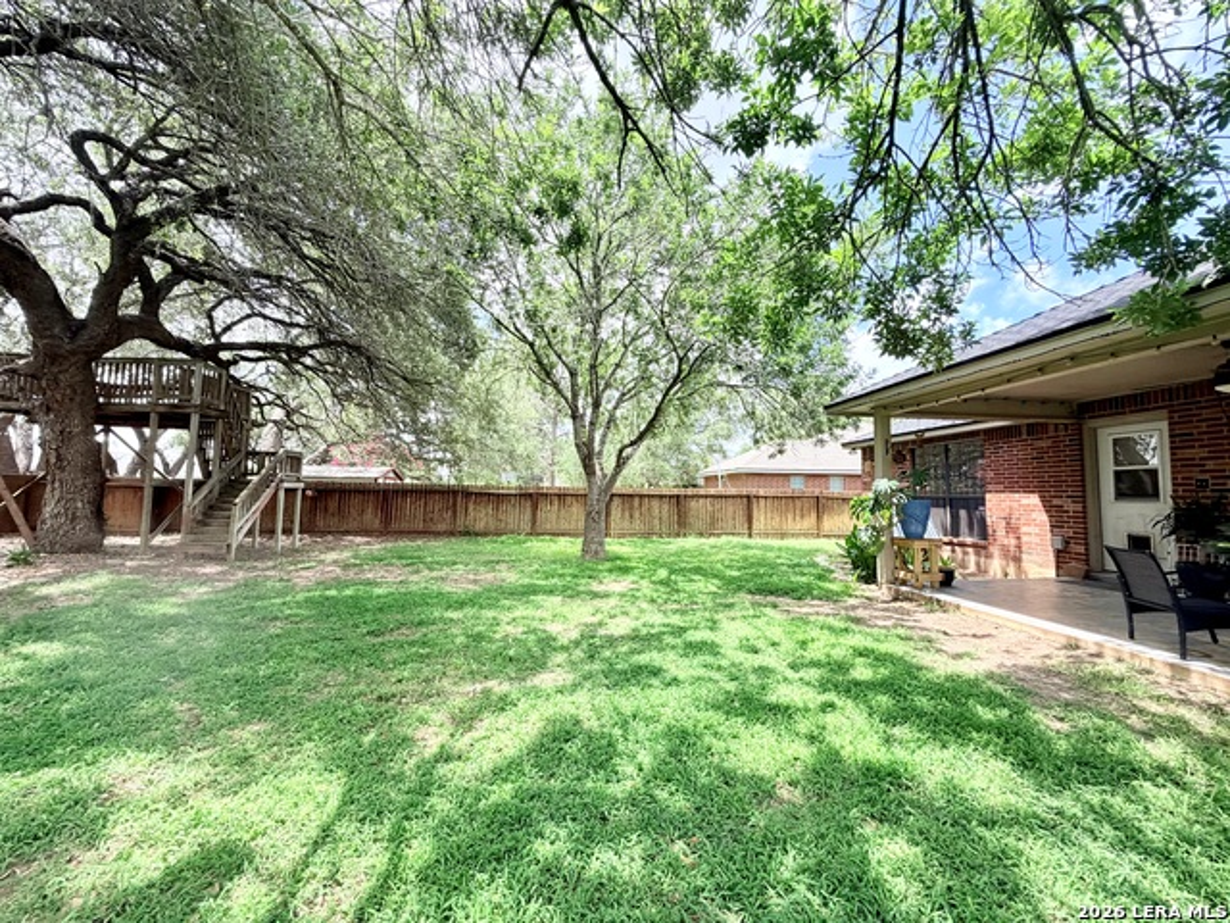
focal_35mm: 14
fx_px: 497
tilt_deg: +3.3
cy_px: 462
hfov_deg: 102.1
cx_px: 615
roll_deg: -0.7
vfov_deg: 85.7
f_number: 2.2
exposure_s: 1/448
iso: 64
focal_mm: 2.22
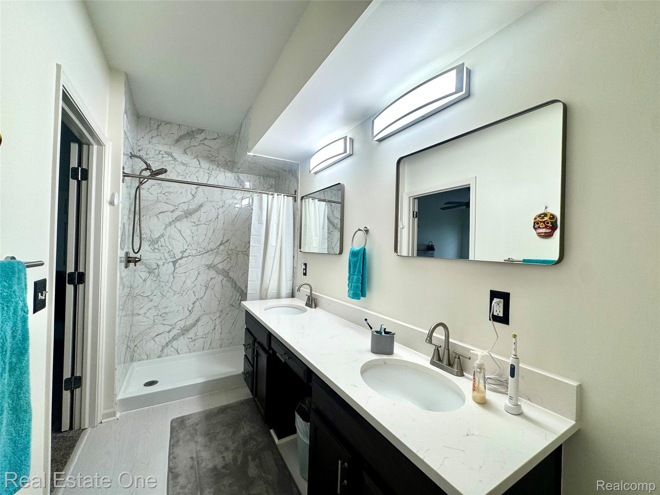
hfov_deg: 102.1
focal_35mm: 14
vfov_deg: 85.7
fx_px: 267
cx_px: 330
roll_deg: -1.3
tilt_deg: +0.2
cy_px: 248
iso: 100
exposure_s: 1/120
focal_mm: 2.22
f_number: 2.2
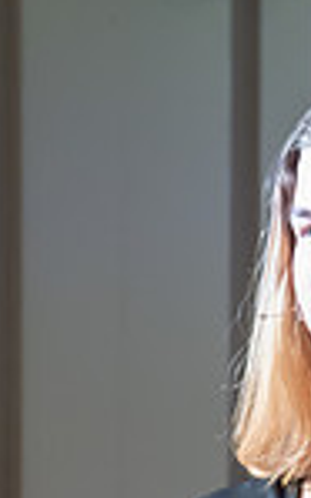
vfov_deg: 2.0
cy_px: 610
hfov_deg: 1.2
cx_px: 333
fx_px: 14348
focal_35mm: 1057
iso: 2200
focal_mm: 200
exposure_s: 1/250
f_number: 2.8
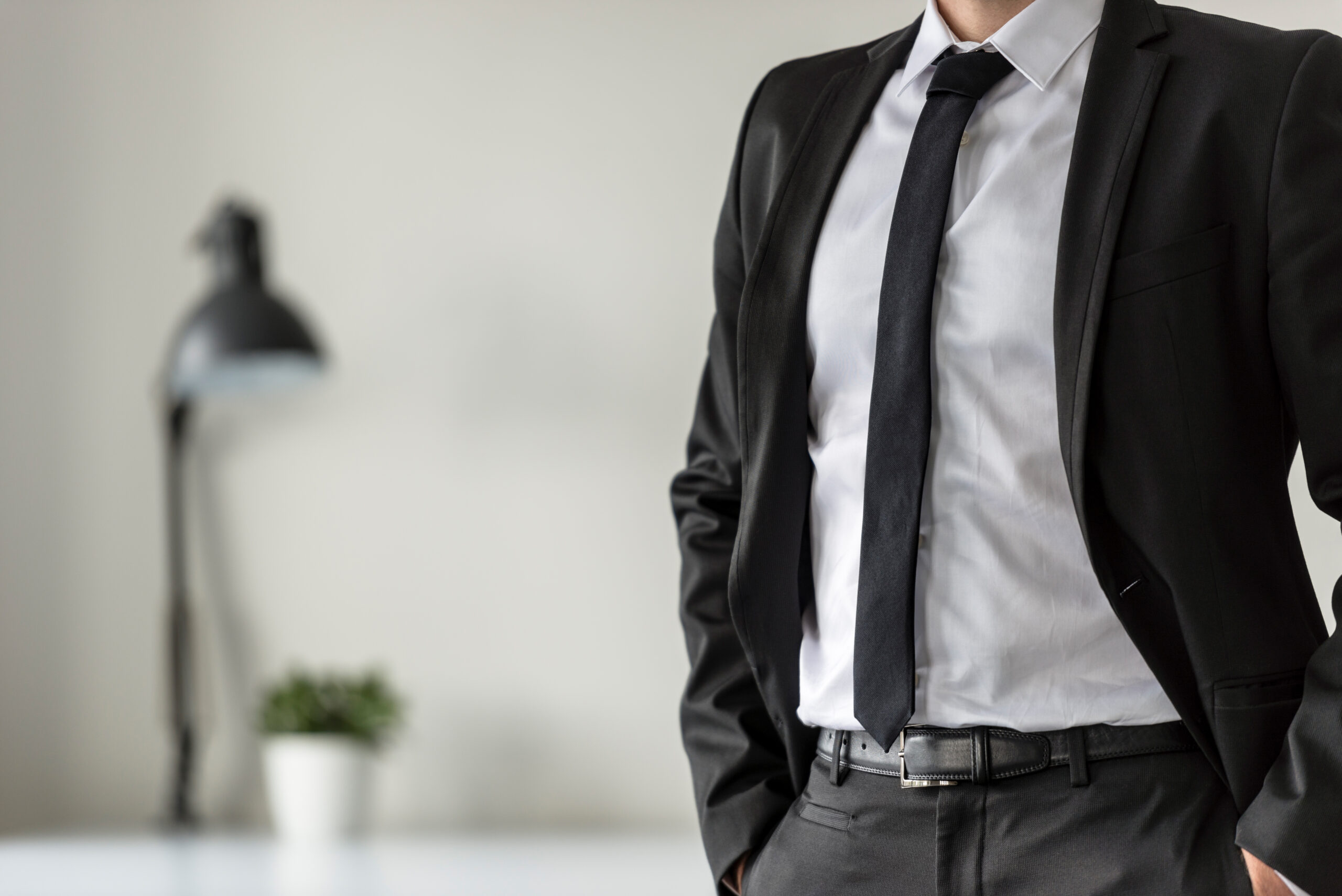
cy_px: 448
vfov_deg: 6.9
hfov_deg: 10.3
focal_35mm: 200
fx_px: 7458
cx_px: 671
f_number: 2.8
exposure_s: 1/40
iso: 125
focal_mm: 200
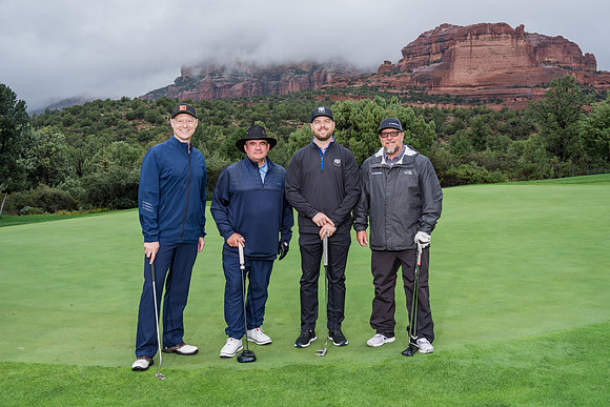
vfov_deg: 43.2
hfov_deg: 61.4
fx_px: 513
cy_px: 190
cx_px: 315
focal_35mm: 30
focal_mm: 24
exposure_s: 1/400
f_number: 5
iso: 320
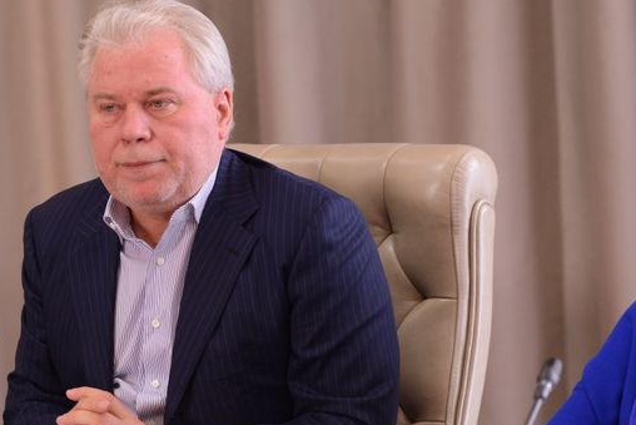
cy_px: 233
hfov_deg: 13.3
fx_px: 2721
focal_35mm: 154
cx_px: 232
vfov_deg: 8.9
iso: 3200
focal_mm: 112
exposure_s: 1/200
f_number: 5.6
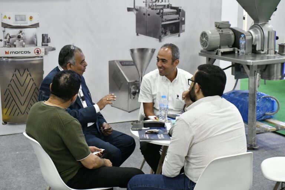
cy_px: 95
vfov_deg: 23.8
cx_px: 142
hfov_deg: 35.1
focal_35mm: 57
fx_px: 451
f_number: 8
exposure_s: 1/320
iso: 10000
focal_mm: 38
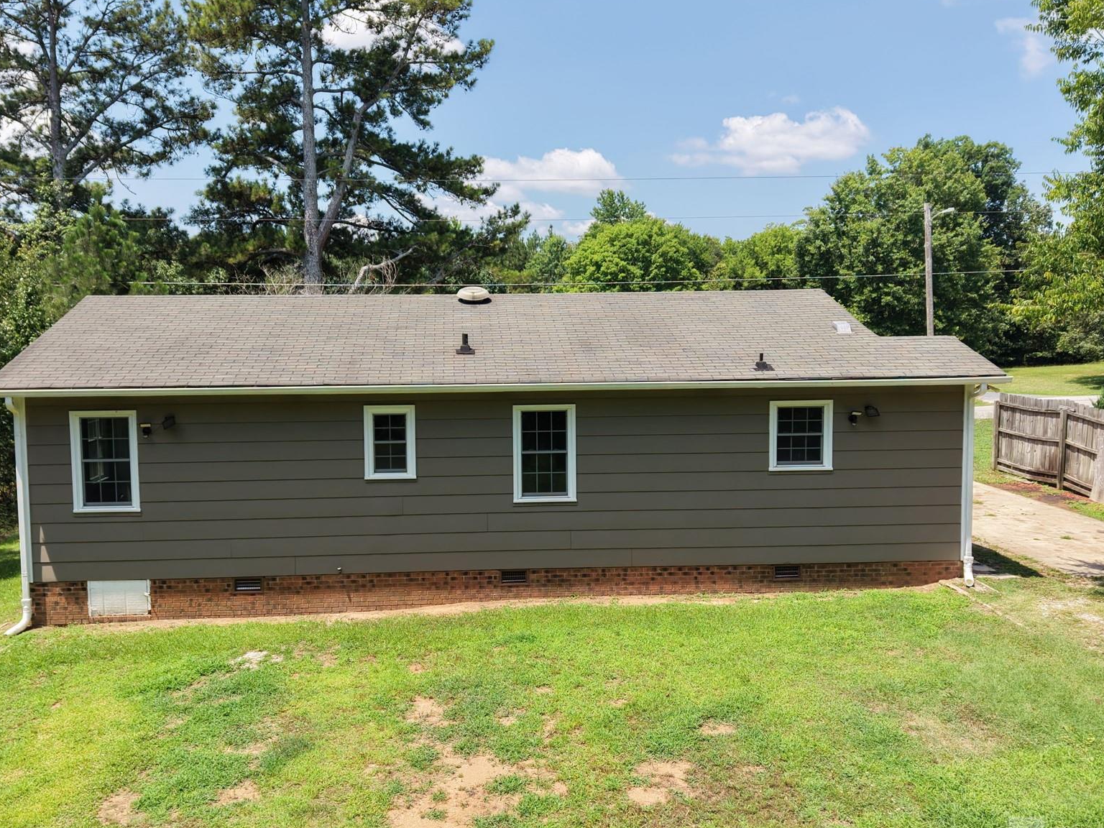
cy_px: 405
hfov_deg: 56.7
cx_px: 502
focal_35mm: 32
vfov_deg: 44.2
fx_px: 1021
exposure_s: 1/500
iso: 290
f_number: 1.8
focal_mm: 8.67
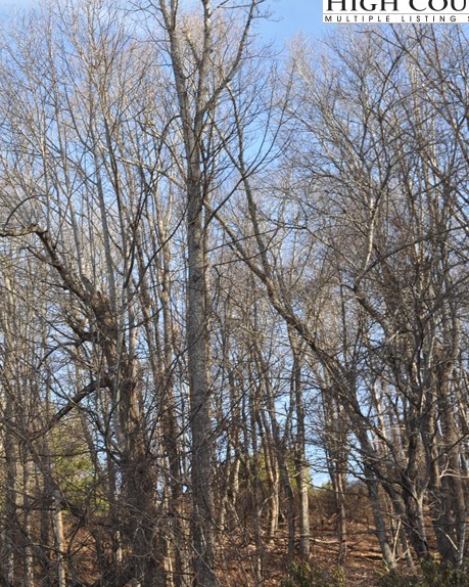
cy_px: 337
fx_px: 1111
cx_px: -11
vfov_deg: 29.5
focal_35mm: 64
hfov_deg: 22.8
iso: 200
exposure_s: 1/200
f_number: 6.3
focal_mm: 24
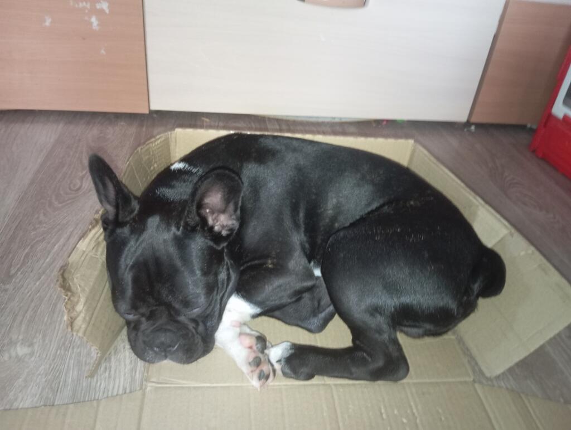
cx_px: 286
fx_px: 463
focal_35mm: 28
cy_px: 215
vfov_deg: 49.9
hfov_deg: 63.4
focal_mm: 4.22
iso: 1086
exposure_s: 1/20
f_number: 1.8
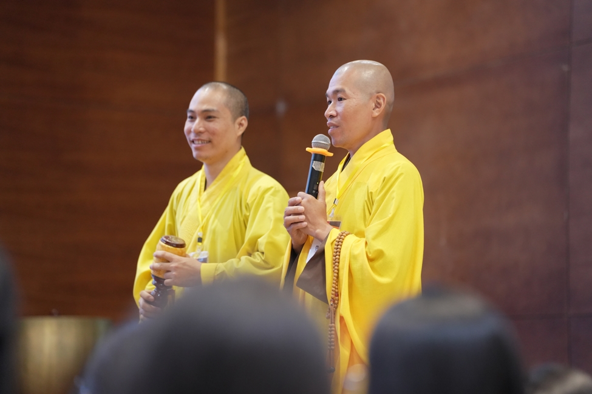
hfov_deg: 13.7
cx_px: 296
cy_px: 197
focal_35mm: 150
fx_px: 2466
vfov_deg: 9.1
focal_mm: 150
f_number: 2.8
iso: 4000
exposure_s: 1/160
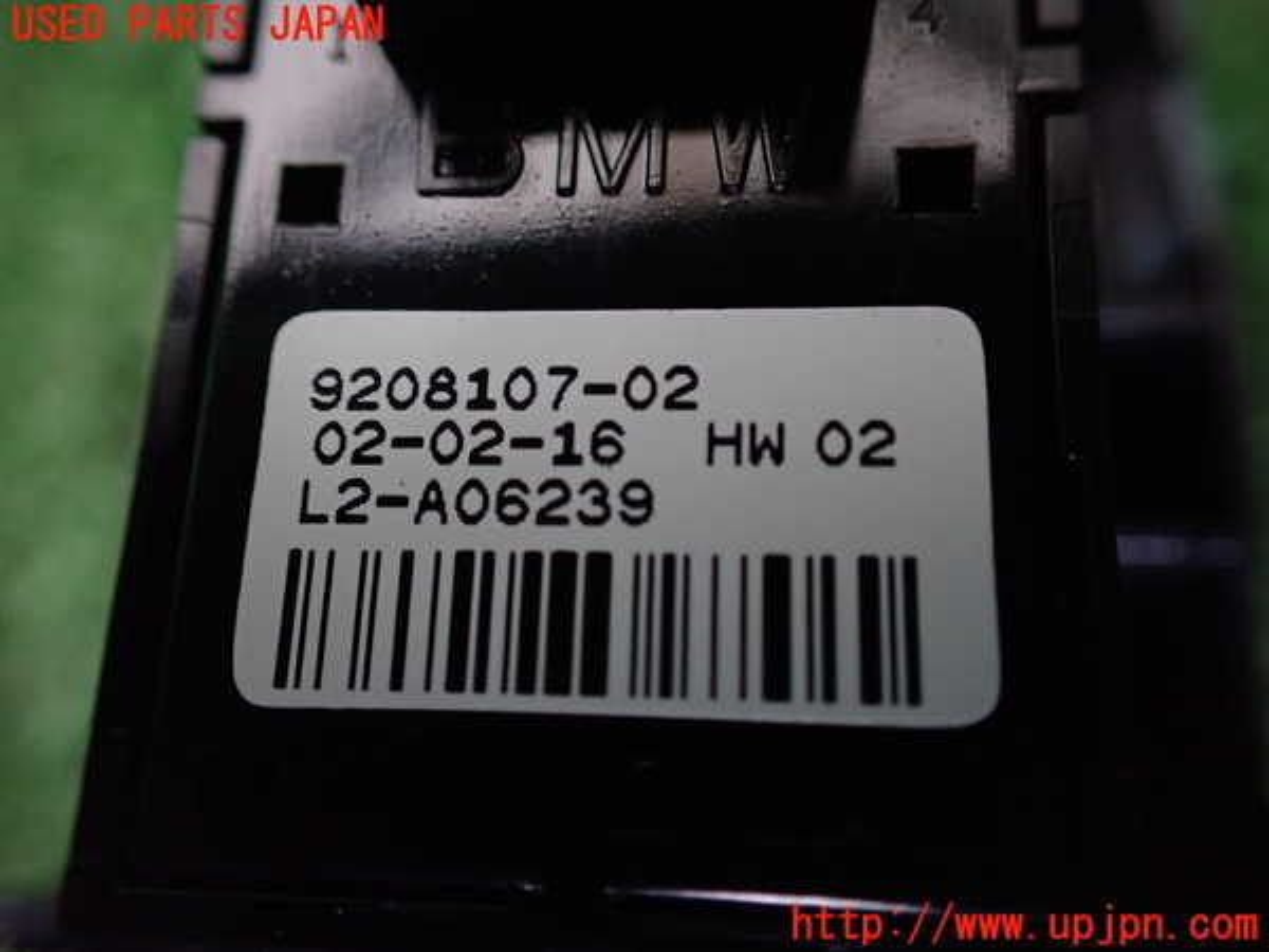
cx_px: 634
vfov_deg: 46.8
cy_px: 476
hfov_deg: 60.0
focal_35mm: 30
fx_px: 1100
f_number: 2.3
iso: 800
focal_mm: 5.4
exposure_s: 1/125
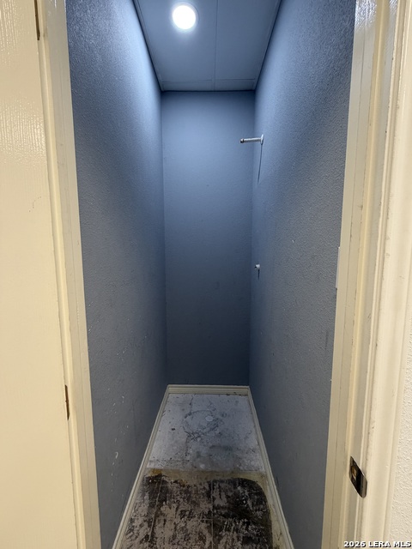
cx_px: 206
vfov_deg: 102.1
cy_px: 274
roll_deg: +0.4
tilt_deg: -6.3
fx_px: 222
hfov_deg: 85.7
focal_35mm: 14
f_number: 2.2
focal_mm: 2.22
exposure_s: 1/120
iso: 320
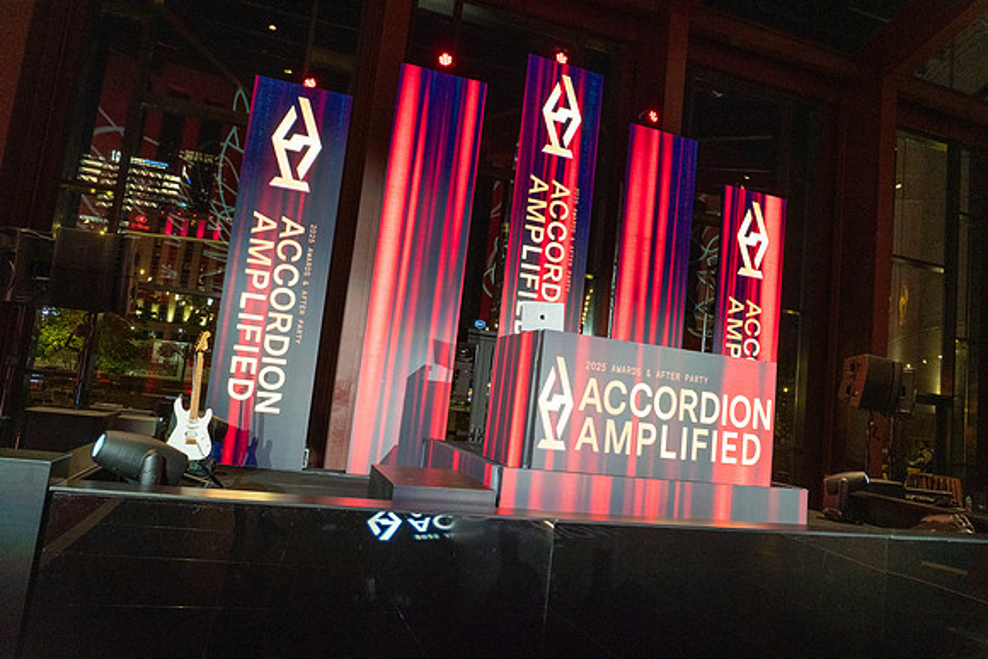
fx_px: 659
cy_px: 330
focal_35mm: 24
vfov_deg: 53.2
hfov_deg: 73.7
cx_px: 494
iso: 3200
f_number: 5.6
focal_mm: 24
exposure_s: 1/60
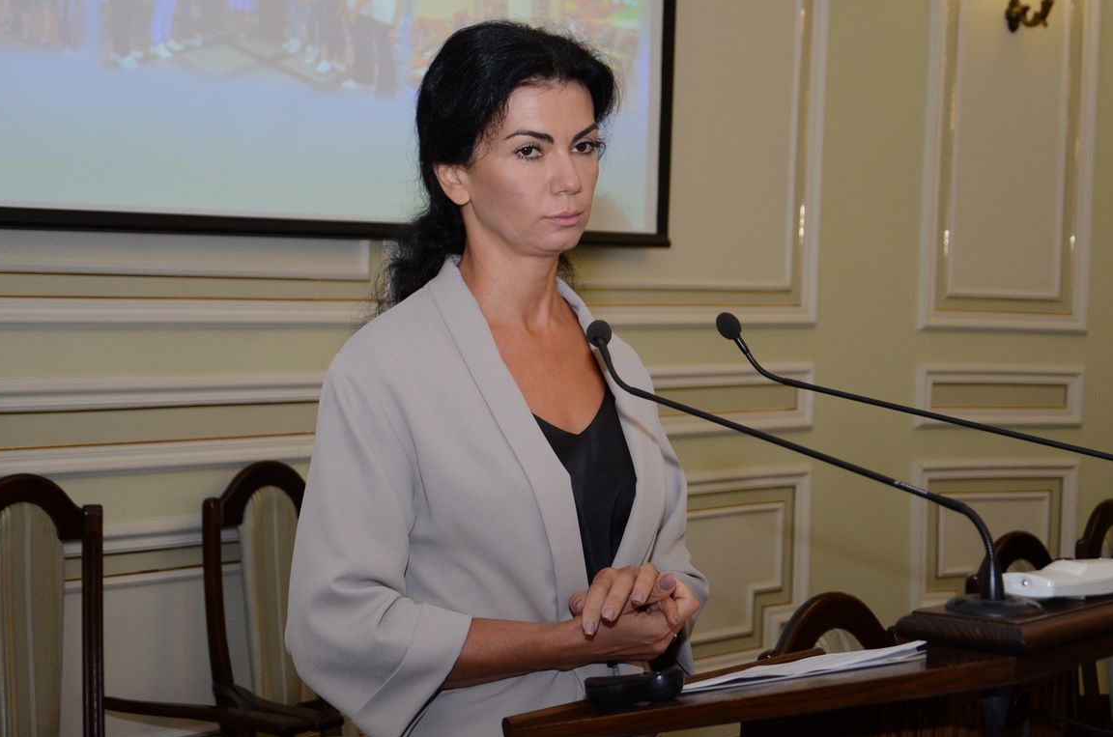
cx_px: 572
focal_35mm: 62
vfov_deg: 21.8
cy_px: 307
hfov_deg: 32.4
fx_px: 1913
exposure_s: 1/200
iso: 800
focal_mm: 34
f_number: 4.2
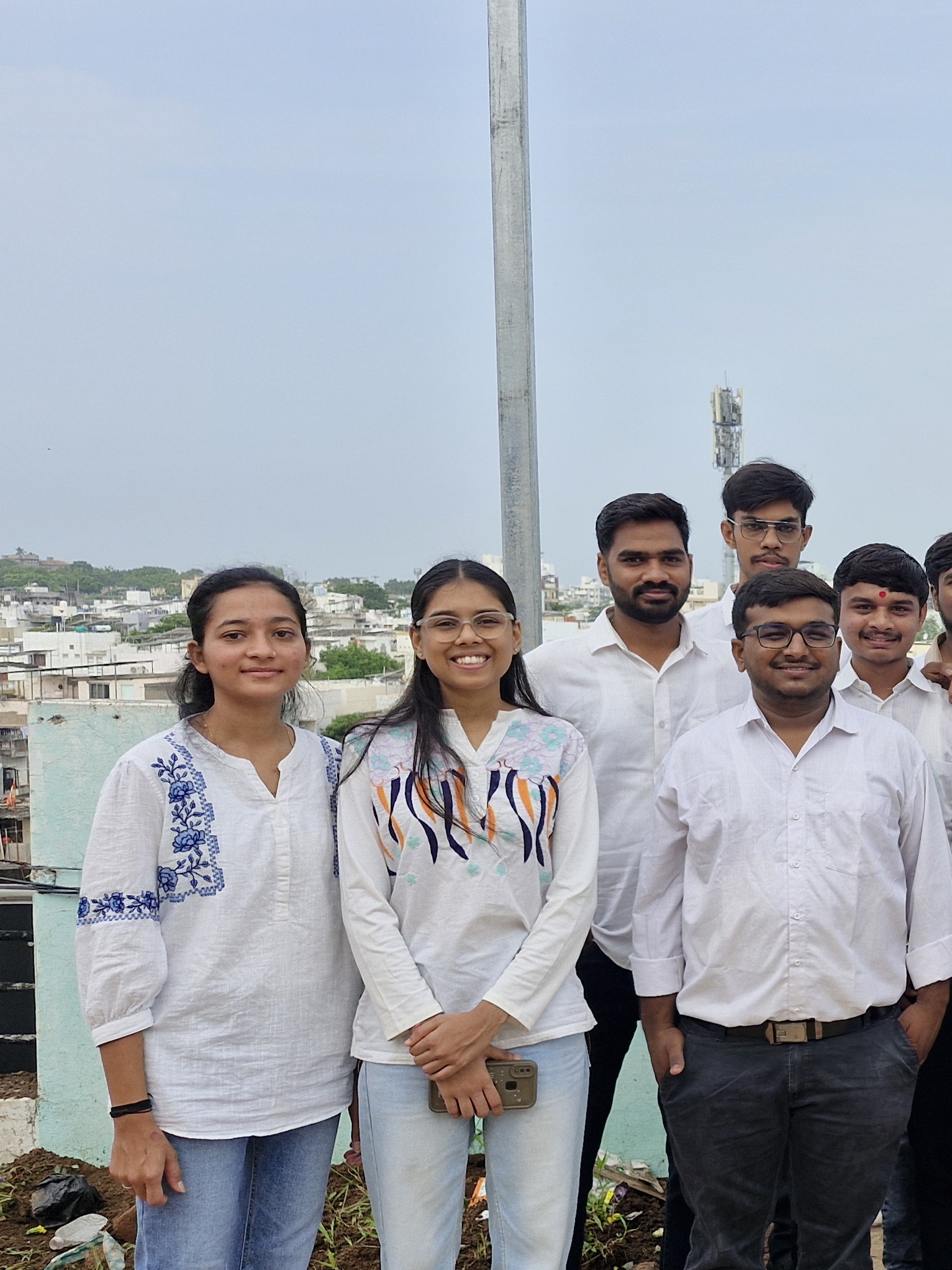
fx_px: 1650
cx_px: 1141
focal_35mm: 45
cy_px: 772
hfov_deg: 28.1
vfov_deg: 41.8
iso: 50
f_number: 1.8
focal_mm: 5.54
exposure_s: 1/930
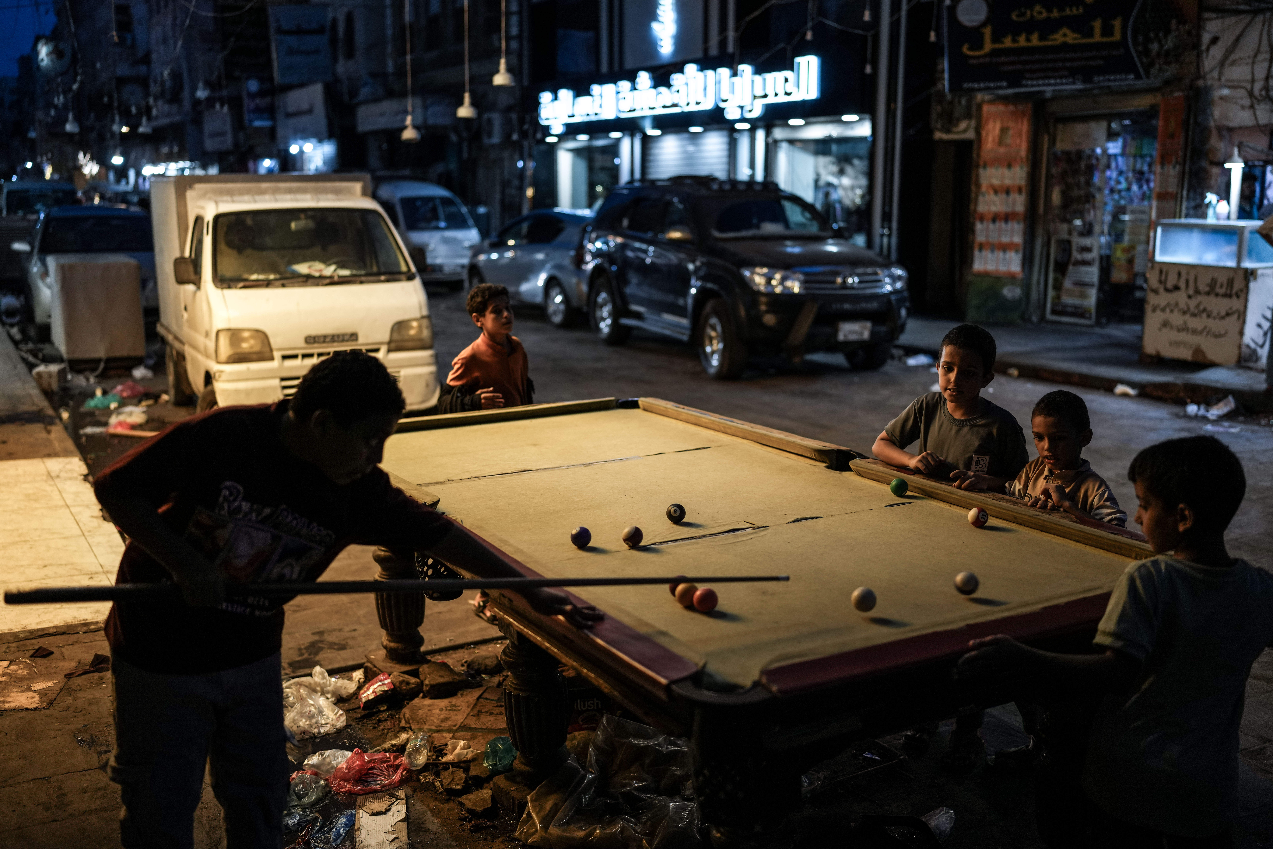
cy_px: 424
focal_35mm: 35
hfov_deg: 54.4
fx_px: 1238
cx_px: 636
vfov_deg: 37.9
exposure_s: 1/400
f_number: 1.4
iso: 640
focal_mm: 35
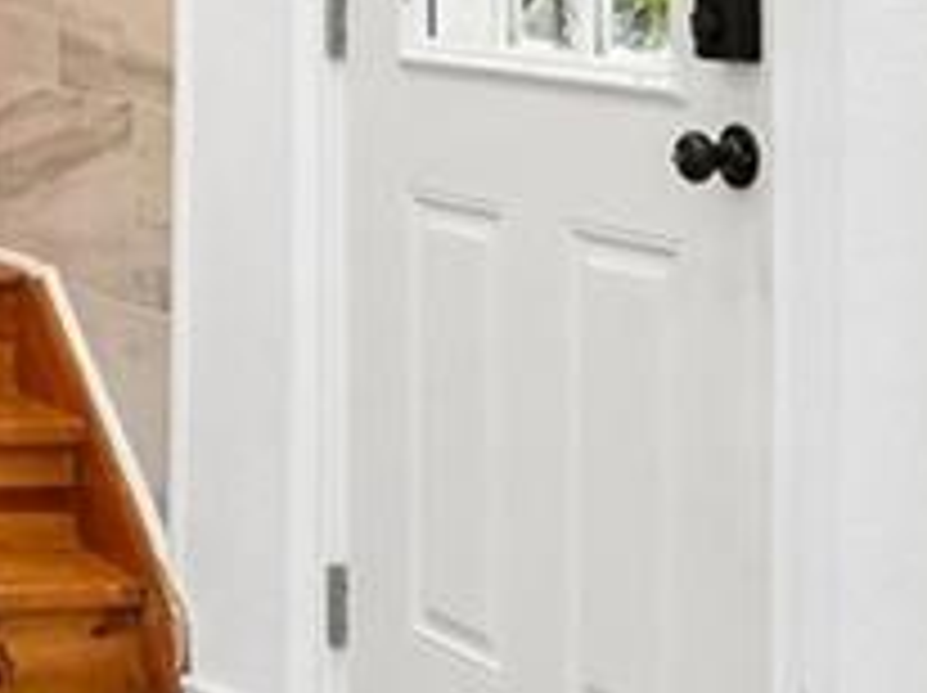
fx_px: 2996
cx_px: -882
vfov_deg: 12.9
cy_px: -144
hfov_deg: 14.7
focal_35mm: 112
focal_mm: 10
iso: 800
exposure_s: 1/15
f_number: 8
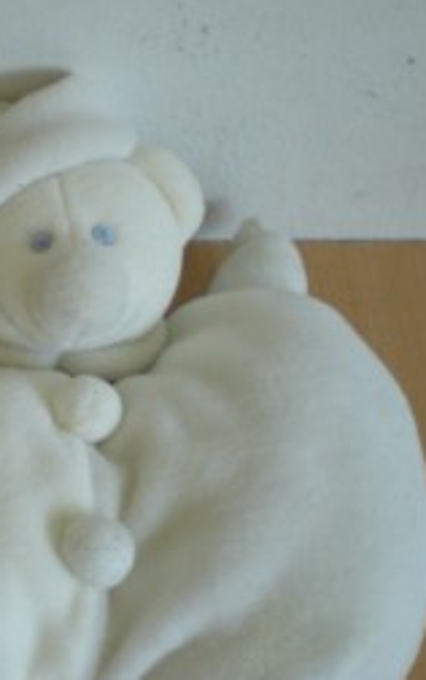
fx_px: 1538
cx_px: 35
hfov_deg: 15.6
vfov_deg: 24.9
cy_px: 389
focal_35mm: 83
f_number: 3.1
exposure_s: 1/53.5
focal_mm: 6.3
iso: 200
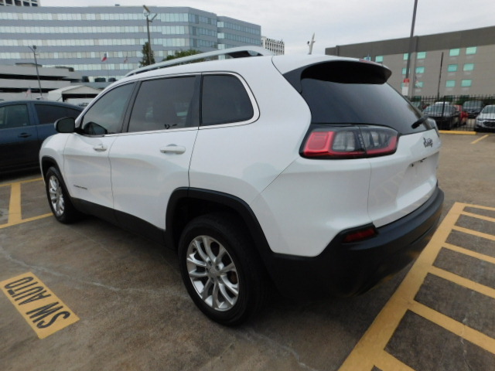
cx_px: 248
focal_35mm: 23
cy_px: 186
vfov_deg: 58.9
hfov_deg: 73.9
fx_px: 329
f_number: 3
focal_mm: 4
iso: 125
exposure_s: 1/1250
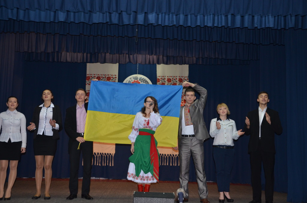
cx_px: 154
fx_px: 383
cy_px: 102
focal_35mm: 45
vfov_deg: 29.7
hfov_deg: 43.7
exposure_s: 1/60
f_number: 4.2
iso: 800
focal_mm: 30
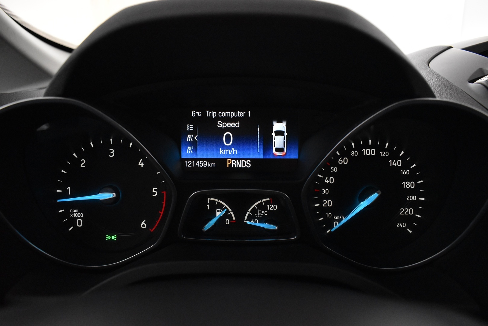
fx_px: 366
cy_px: 163
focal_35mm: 27
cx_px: 244
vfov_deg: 47.9
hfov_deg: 67.4
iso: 3200
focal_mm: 18
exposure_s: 1/80
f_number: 4.5
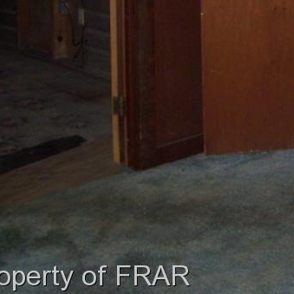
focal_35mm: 96
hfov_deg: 16.9
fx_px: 922
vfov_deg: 17.5
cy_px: -34
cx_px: 401
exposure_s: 1/60
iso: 200
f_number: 2.7
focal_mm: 6
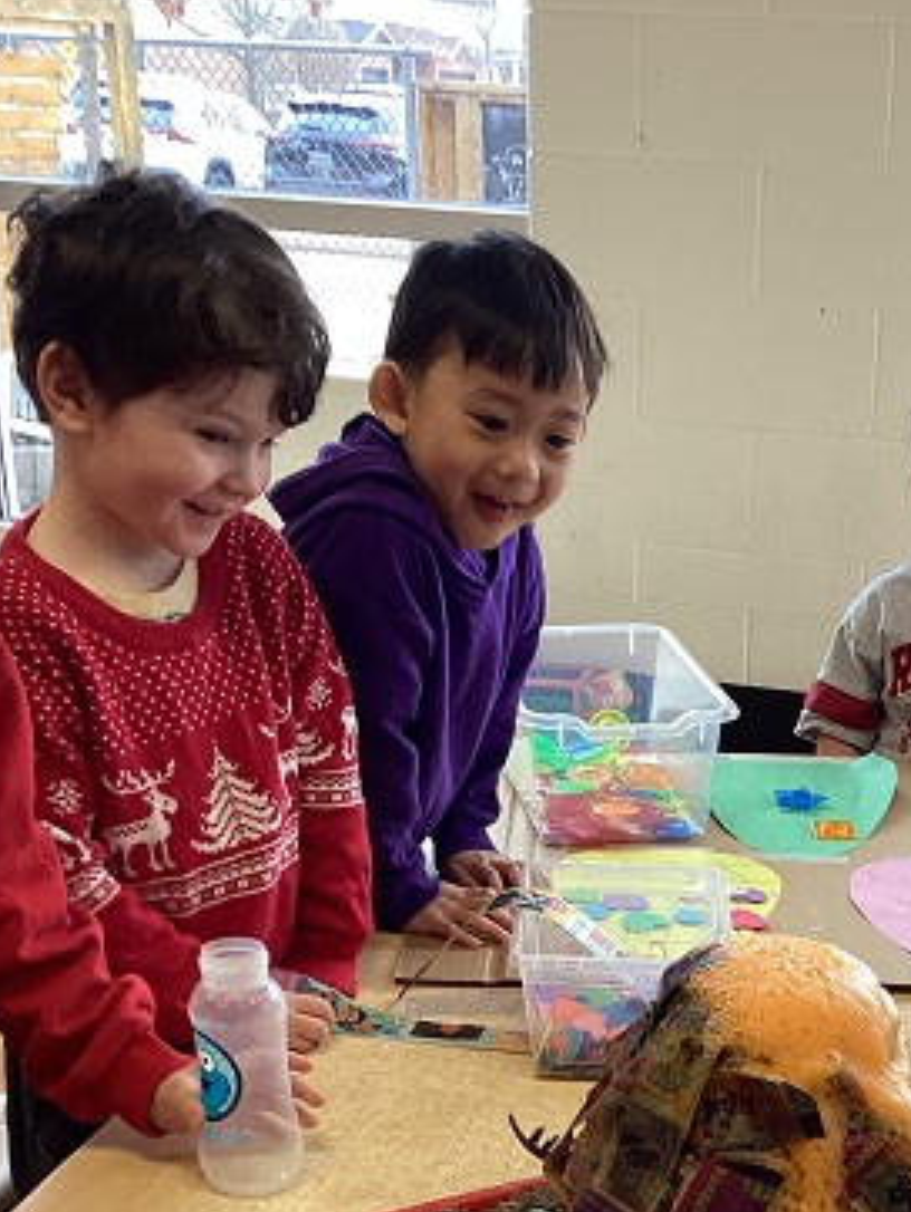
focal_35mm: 57
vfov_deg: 32.0
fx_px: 1998
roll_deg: -1.6
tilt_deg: -25.7
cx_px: 797
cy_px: 1102
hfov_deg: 25.0
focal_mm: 3.3
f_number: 2.4
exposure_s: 1/60
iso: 80
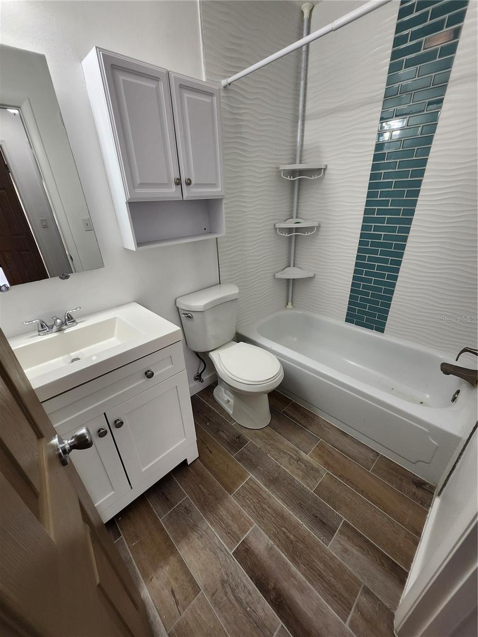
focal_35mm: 13
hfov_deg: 89.9
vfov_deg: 106.2
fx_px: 239
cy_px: 318
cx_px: 239
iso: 64
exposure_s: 1/120
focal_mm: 1.74
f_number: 2.2
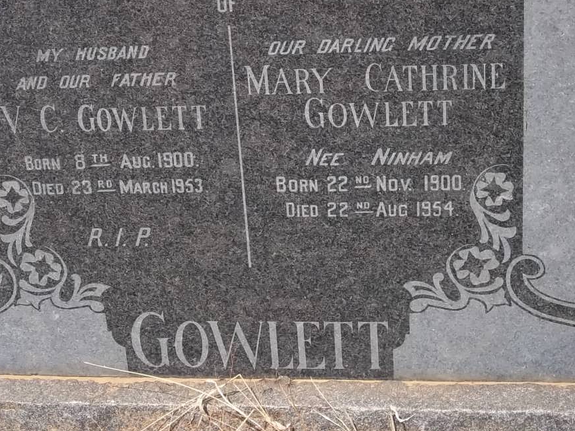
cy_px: 164
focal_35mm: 69
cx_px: 232
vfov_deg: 21.3
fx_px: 1146
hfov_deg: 28.1
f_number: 7
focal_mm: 8.8
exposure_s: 1/200
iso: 80
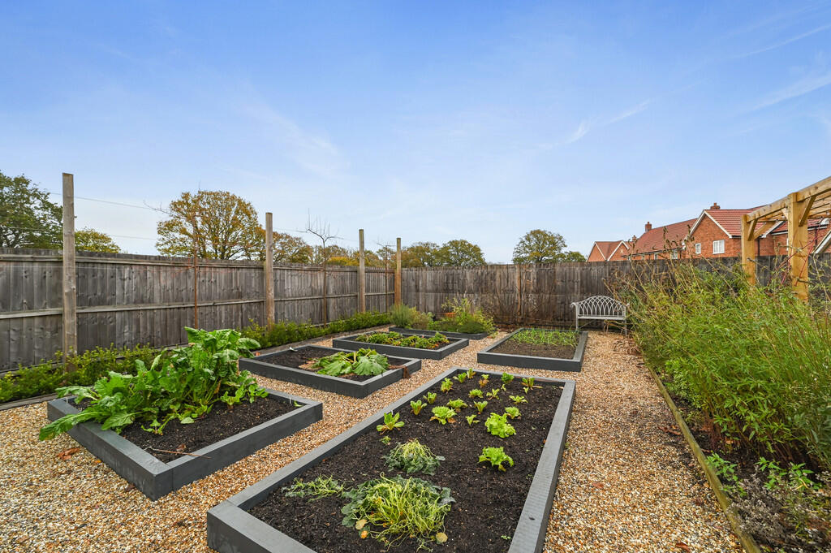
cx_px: 416
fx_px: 323
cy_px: 276
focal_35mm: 14
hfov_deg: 104.3
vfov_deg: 81.1
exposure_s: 1/160
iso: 500
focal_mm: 14
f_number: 8
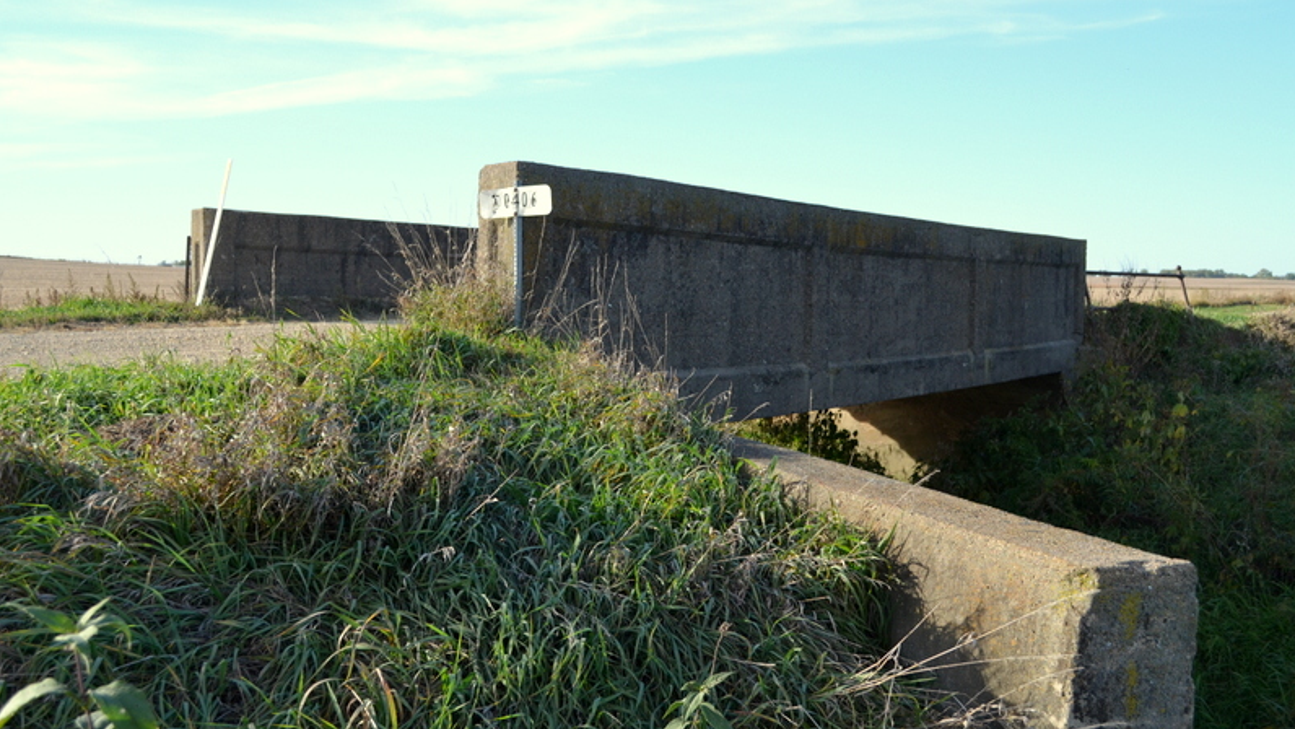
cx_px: 648
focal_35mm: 41
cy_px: 378
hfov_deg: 49.4
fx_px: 1408
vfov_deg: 29.0
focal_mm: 26
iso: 400
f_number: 5.6
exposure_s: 1/800
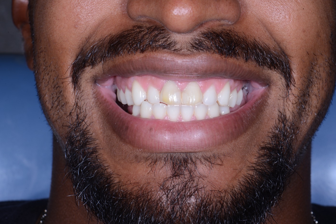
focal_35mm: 105
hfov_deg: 19.5
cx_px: 168
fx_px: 980
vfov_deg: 13.0
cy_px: 112
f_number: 22
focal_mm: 105
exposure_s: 1/125
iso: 100
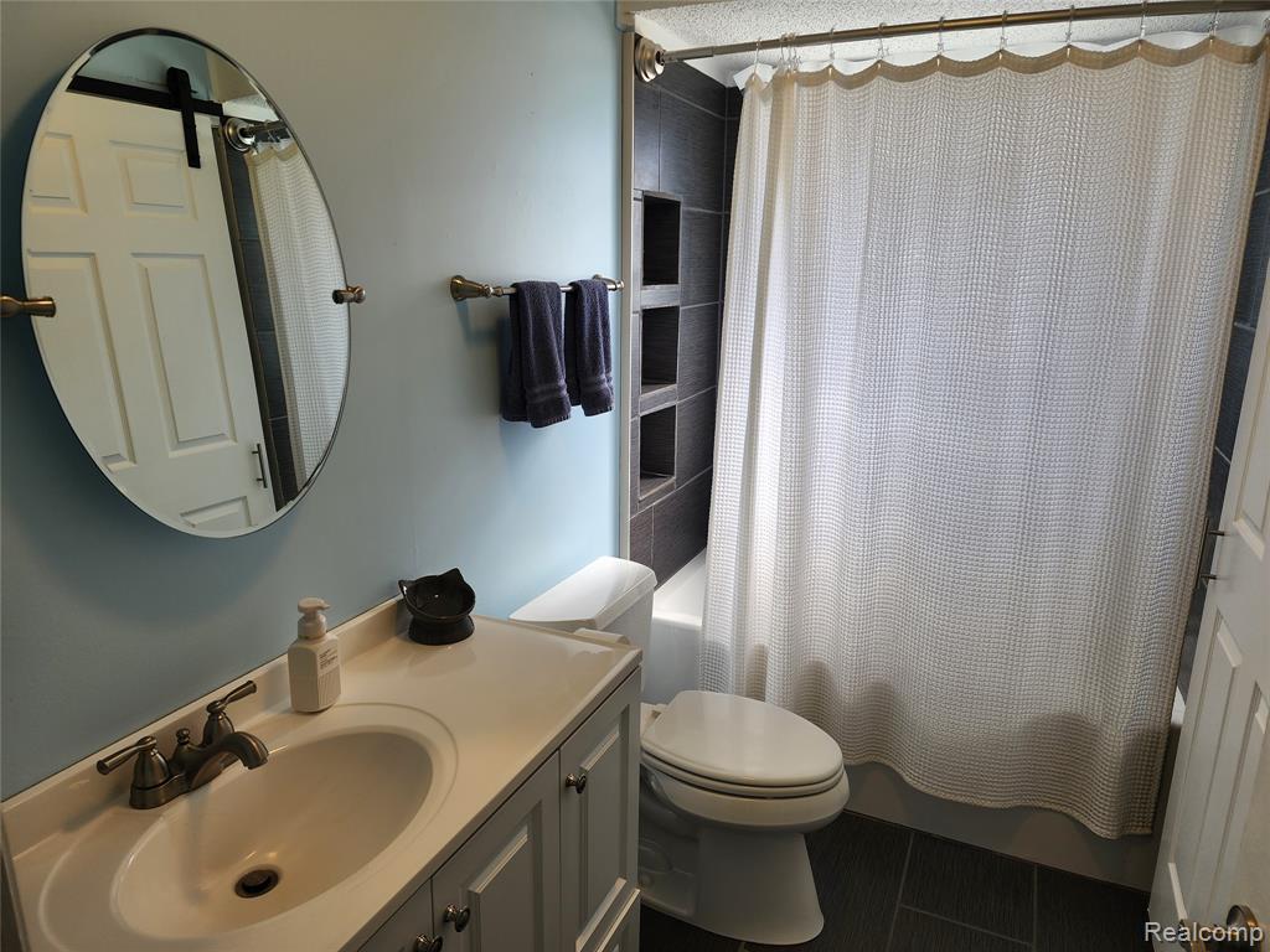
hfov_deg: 73.9
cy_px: 476
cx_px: 635
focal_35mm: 23
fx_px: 844
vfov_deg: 58.9
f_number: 1.8
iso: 32
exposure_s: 1/120
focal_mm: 6.4
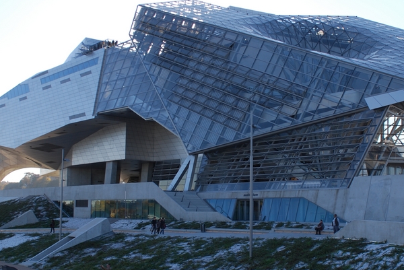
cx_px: 244
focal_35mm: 50
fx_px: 561
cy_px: 166
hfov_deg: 39.4
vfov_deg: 27.0
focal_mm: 20
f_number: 6.3
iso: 100
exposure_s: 1/160
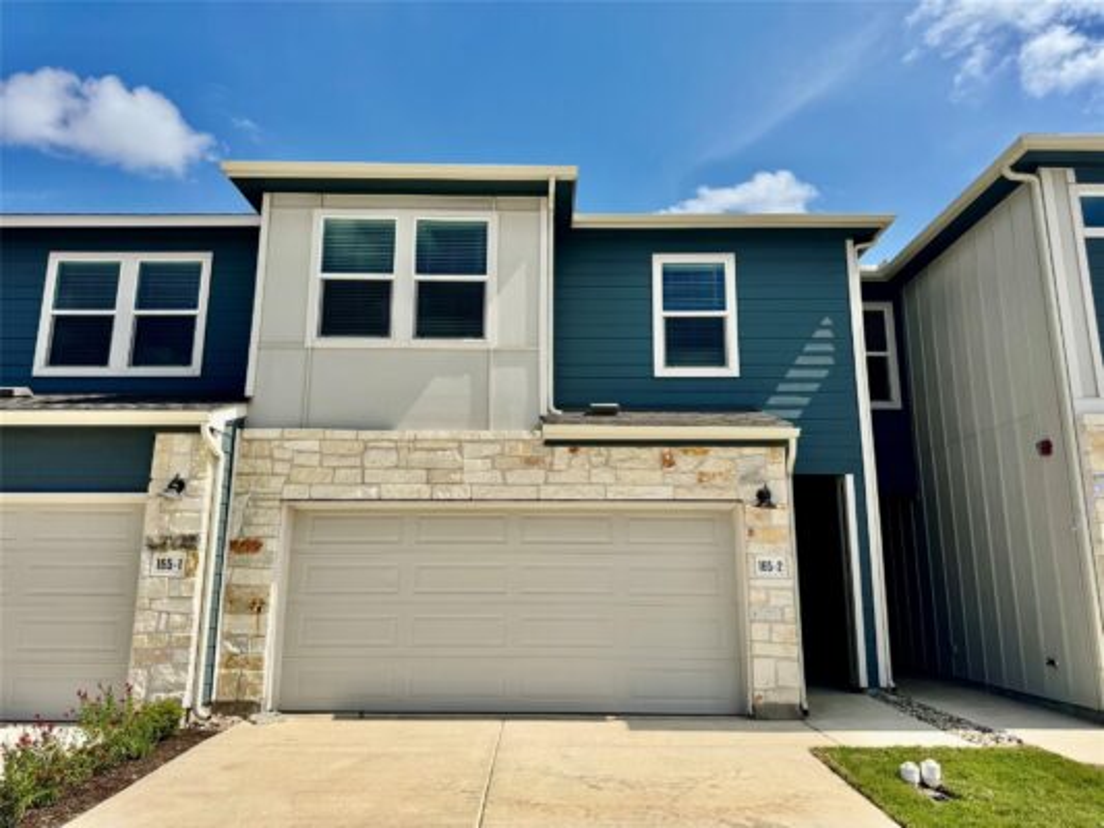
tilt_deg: +11.5
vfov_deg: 56.8
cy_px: 414
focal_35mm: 24
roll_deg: -0.3
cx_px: 552
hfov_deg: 71.6
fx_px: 766
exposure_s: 1/7937
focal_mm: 6.76
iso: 80
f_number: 1.78
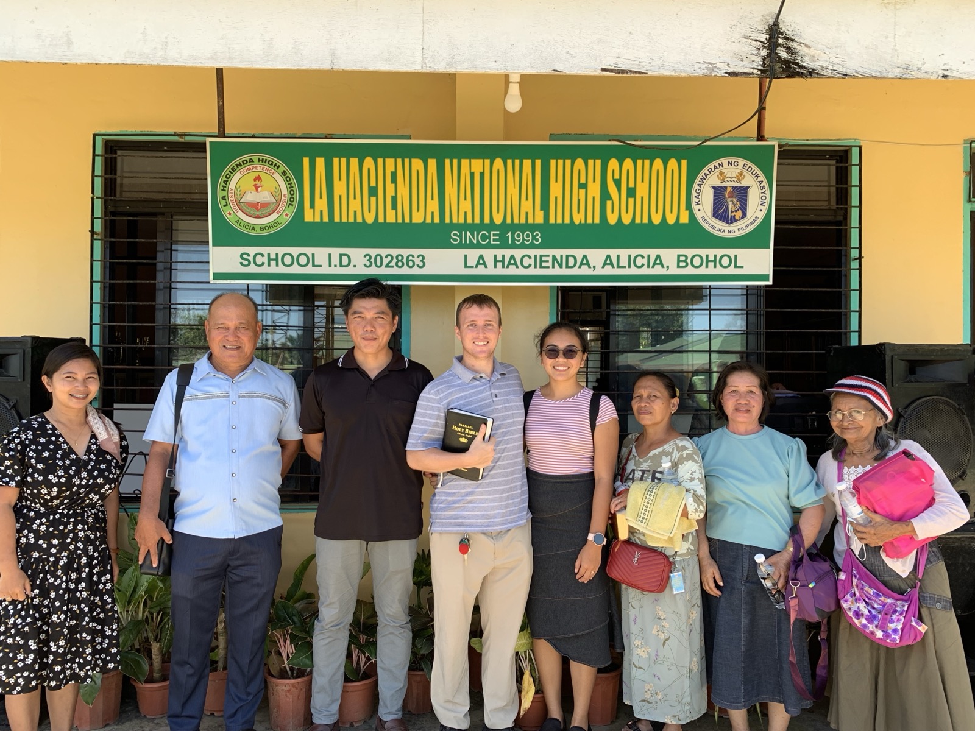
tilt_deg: -0.1
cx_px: 488
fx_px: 732
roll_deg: -0.2
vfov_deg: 53.1
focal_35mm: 26
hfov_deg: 67.3
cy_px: 366
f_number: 1.8
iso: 25
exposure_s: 1/318
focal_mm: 4.25
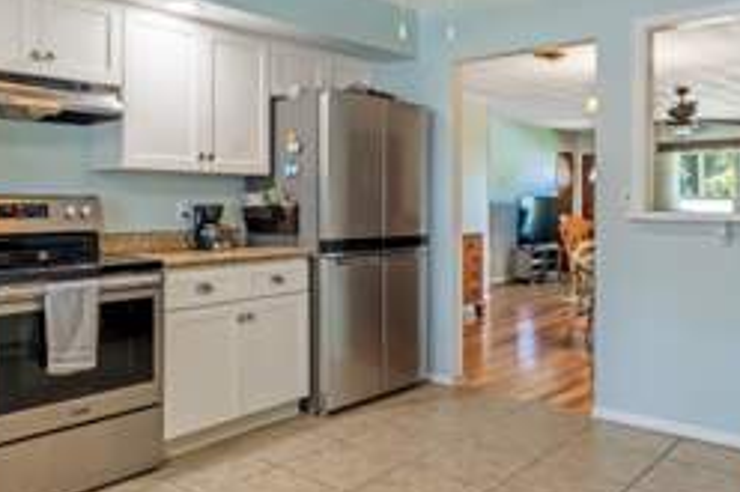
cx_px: 343
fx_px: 657
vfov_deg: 41.1
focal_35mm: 32
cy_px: 222
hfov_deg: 58.7
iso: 250
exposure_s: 1/160
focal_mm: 11
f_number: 9
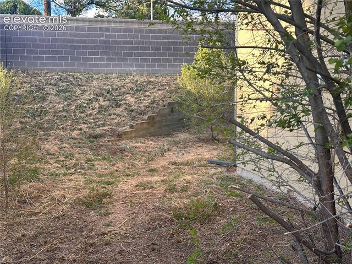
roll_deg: -1.0
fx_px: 488
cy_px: 132
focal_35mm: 48
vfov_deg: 30.2
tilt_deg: -5.5
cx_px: 176
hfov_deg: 39.7
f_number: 1.78
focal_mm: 6.86
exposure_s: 1/349
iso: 64
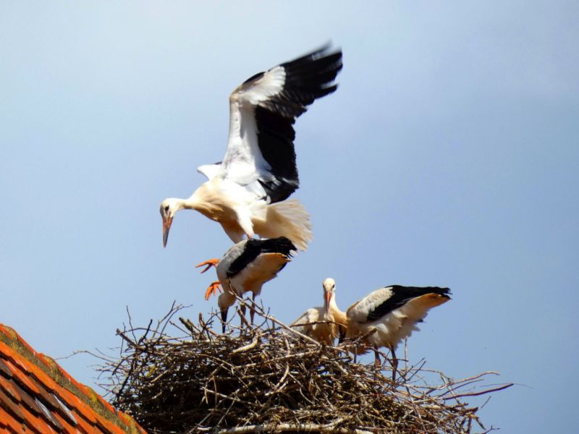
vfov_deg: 1.5
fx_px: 16325
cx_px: 290
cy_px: 217
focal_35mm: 976
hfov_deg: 2.0
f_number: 5.6
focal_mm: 174.8
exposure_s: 1/500
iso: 80
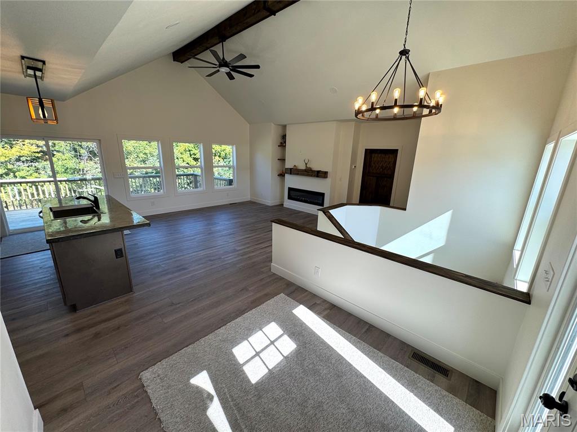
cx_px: 288
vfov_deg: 85.7
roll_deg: -1.5
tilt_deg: -16.6
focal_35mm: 14
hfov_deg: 102.1
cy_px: 216
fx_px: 233
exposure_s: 1/144
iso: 40
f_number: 2.2
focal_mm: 2.22
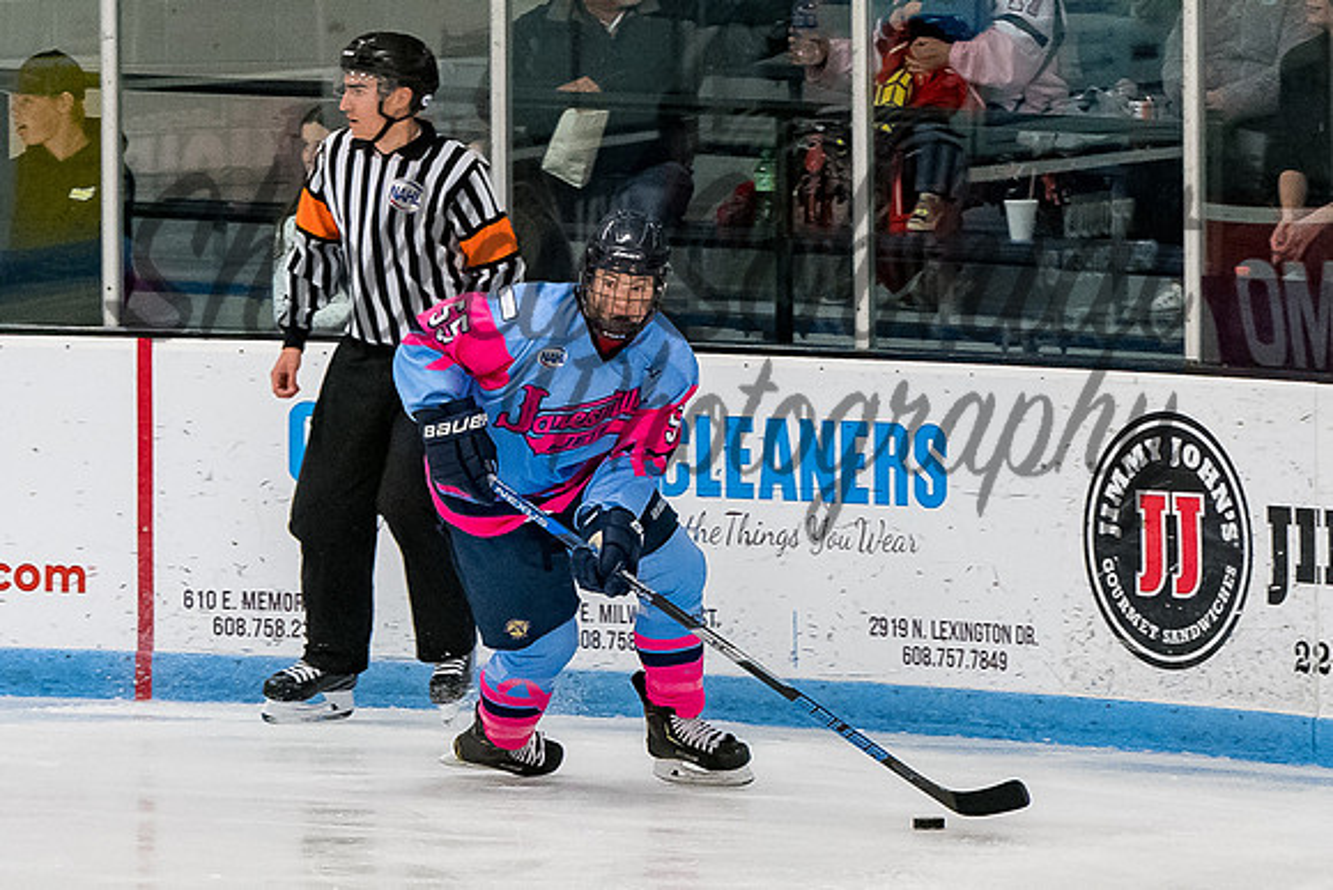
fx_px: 16858
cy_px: 512
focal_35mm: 455
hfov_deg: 4.5
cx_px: 692
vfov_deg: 3.0
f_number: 3.5
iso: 2500
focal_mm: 135
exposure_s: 1/800
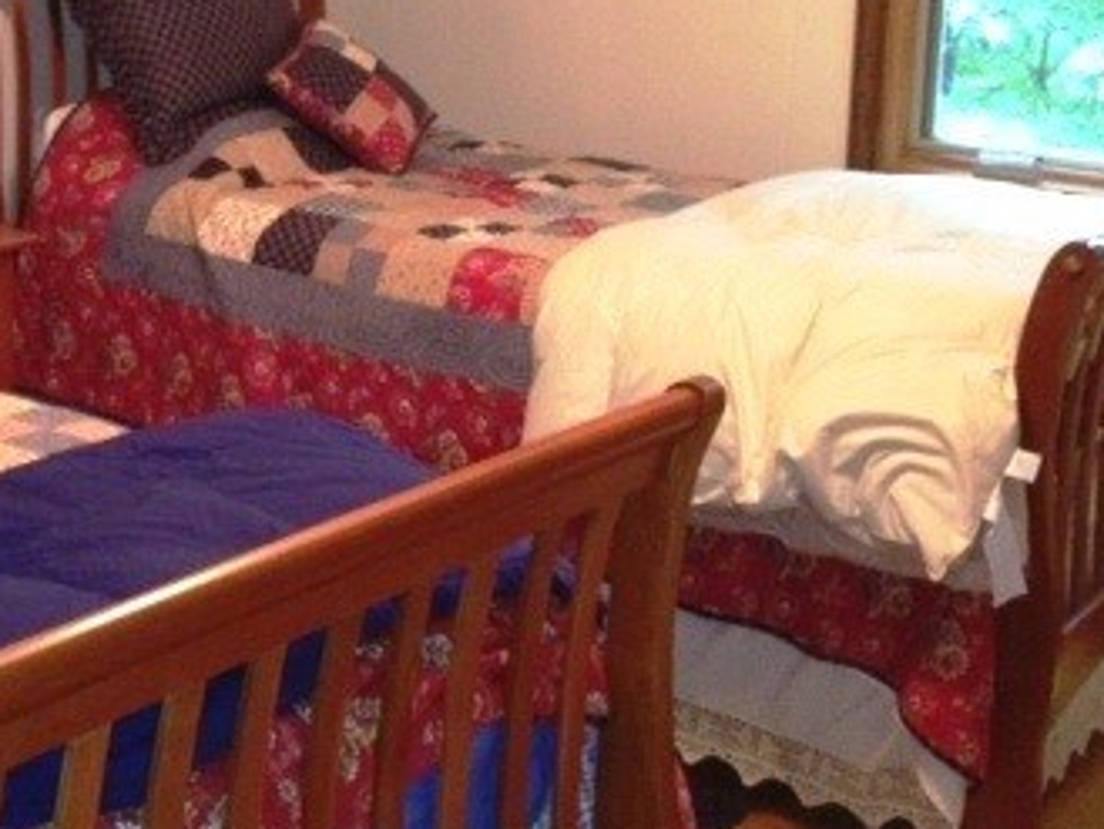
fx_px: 2169
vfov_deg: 21.3
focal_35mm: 68
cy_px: 121
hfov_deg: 28.0
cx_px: 235
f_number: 2.4
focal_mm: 4.28
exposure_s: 1/17
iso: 400
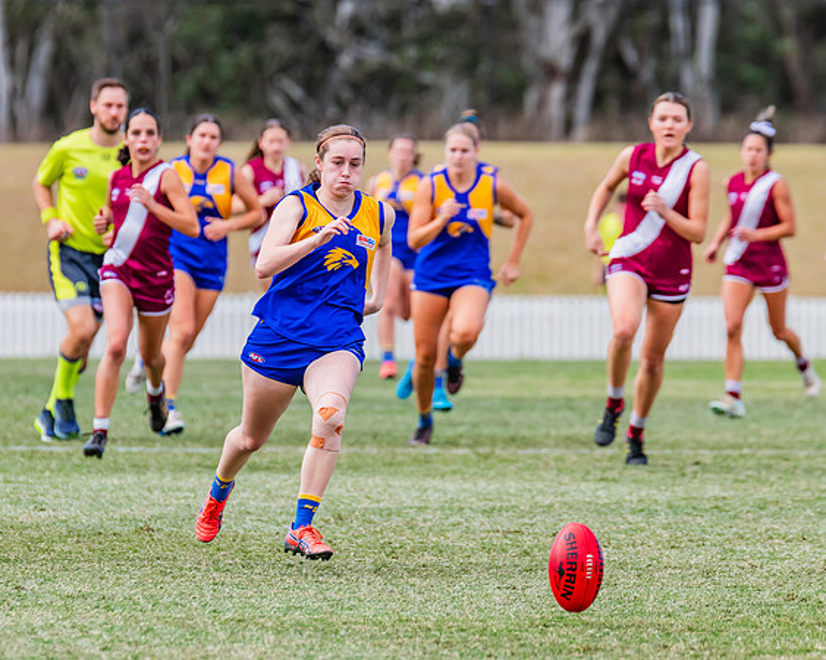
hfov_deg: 4.4
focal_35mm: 444
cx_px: 359
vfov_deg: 3.5
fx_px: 10845
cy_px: 318
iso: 800
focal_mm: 360
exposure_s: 1/1600
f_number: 7.1
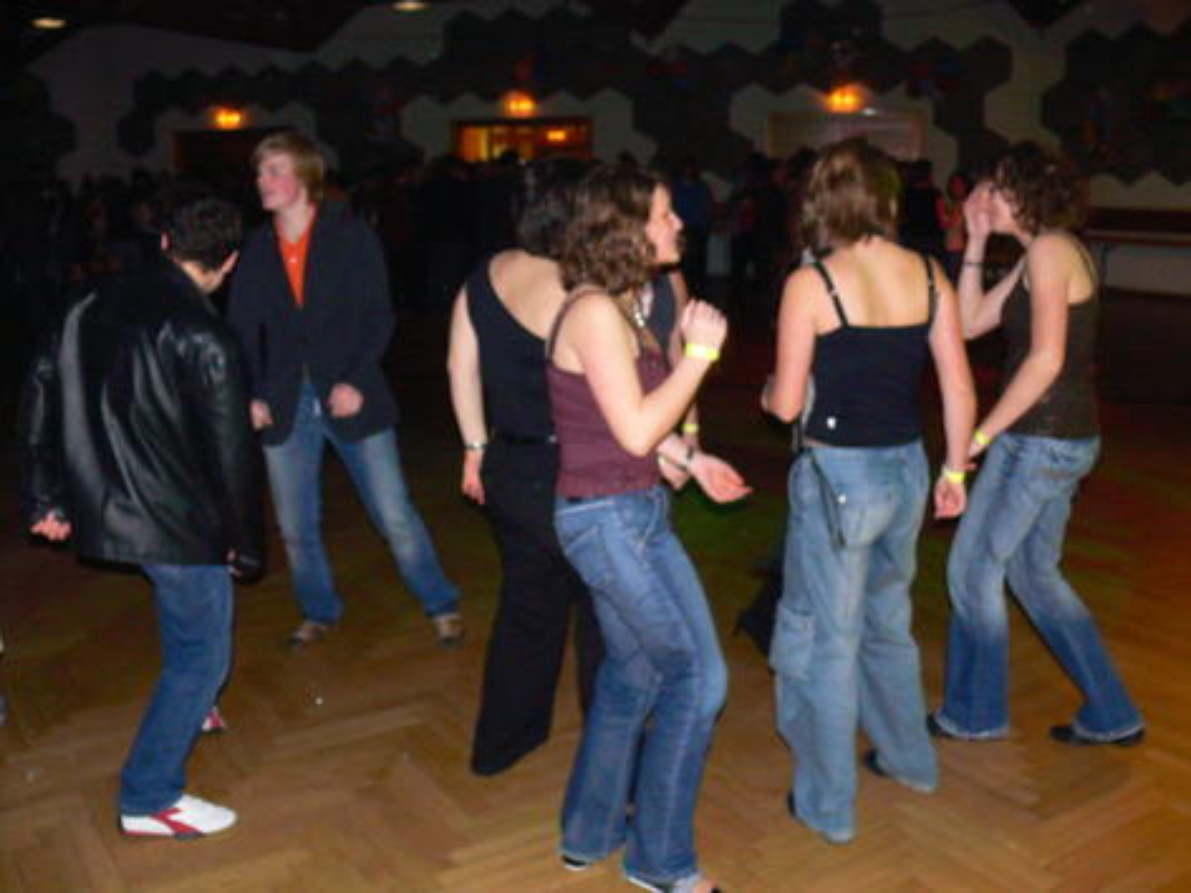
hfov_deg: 52.6
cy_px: 446
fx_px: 1204
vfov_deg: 40.7
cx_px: 596
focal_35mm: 35
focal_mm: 7.4
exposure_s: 1/30
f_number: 2.8
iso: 250
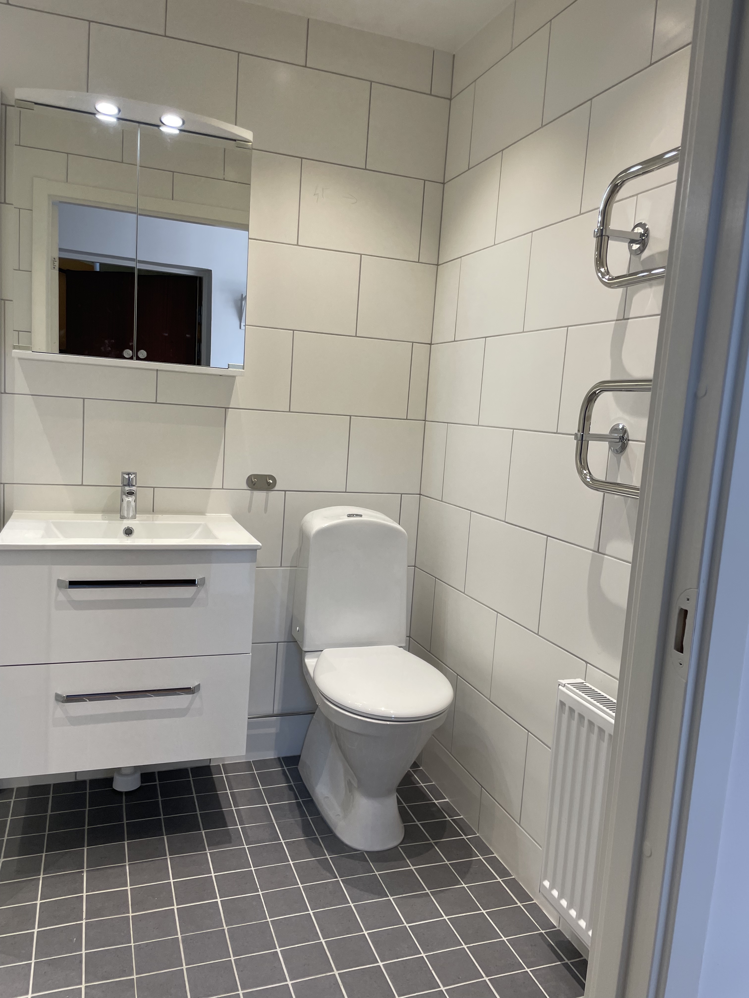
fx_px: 750
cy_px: 499
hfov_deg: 53.1
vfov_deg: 67.3
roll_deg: -3.5
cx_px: 374
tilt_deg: -7.2
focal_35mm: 26
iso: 50
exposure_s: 1/100
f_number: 1.6
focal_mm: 4.2
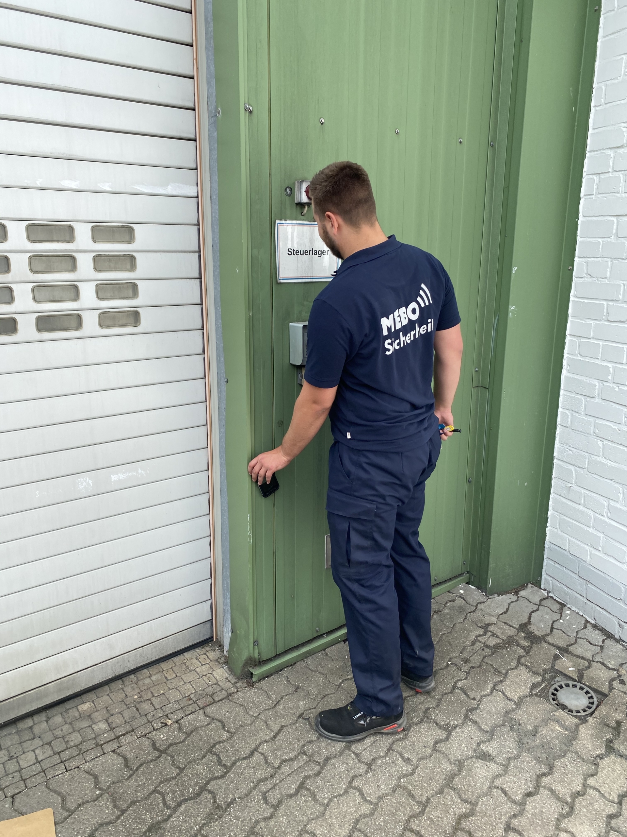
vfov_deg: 67.3
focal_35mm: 26
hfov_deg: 53.1
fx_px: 628
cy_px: 418
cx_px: 314
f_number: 1.8
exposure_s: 1/981
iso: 32
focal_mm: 4.25
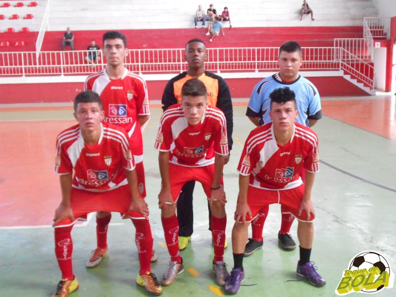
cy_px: 148
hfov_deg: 50.1
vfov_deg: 38.7
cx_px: 198
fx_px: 423
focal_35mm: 37
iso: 800
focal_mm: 6.9
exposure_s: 1/50
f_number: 3.9
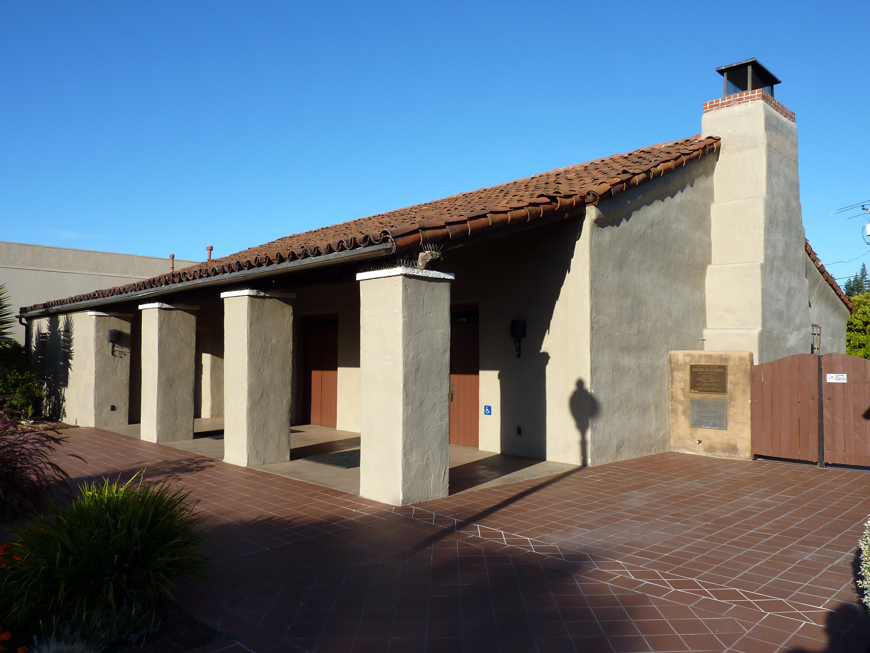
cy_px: 326
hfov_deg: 69.4
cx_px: 435
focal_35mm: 25
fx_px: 628
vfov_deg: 54.9
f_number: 4.5
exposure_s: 1/400
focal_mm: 4.1
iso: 80
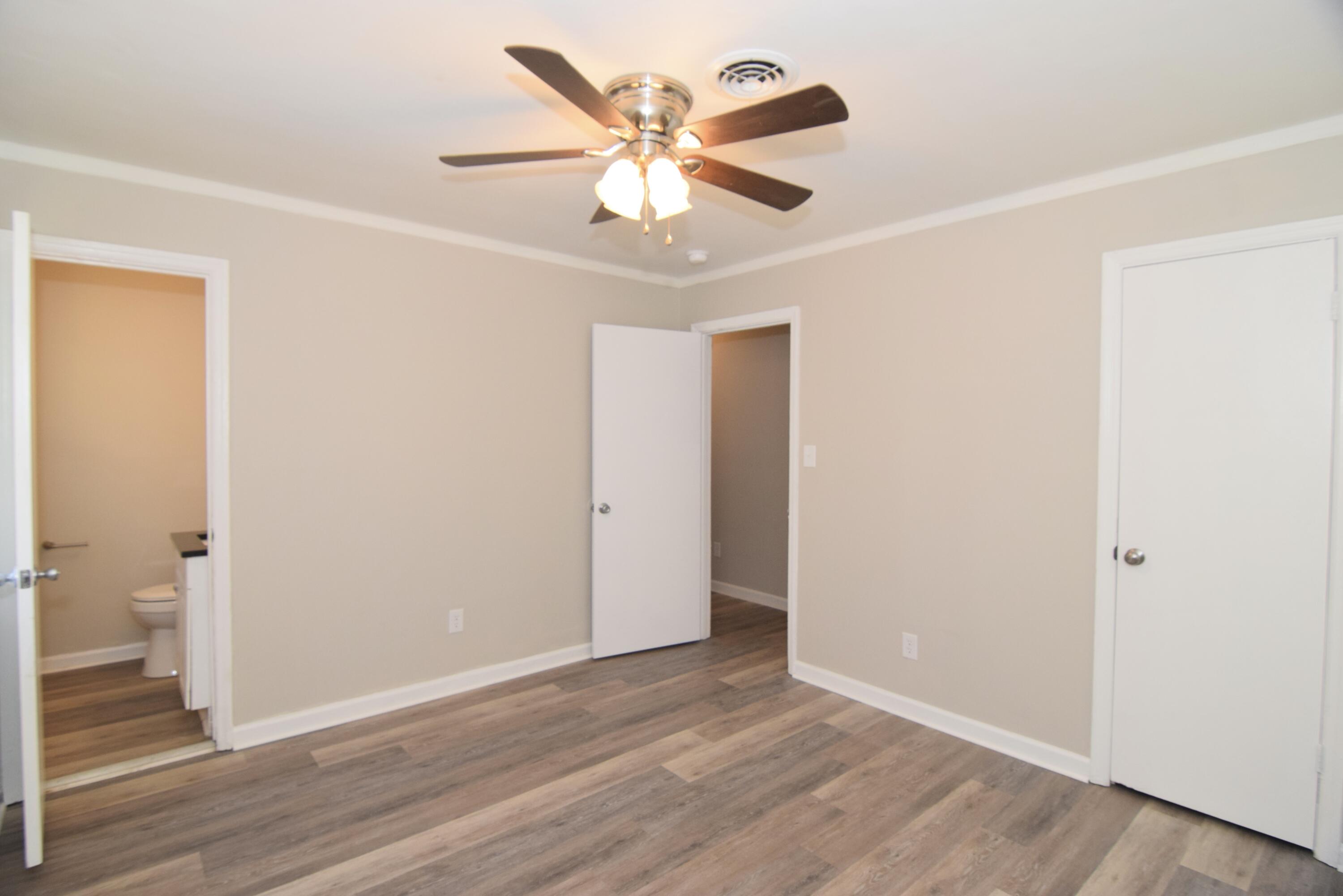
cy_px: 448
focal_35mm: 16
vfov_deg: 72.1
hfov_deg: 95.0
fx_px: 615
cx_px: 672
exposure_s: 1/100
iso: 800
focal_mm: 11
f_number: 5
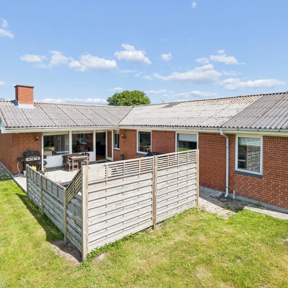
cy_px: 142
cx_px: 158
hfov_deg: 72.0
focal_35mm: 21
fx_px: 198
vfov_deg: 72.1
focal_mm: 16
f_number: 10
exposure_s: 1/640
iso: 640
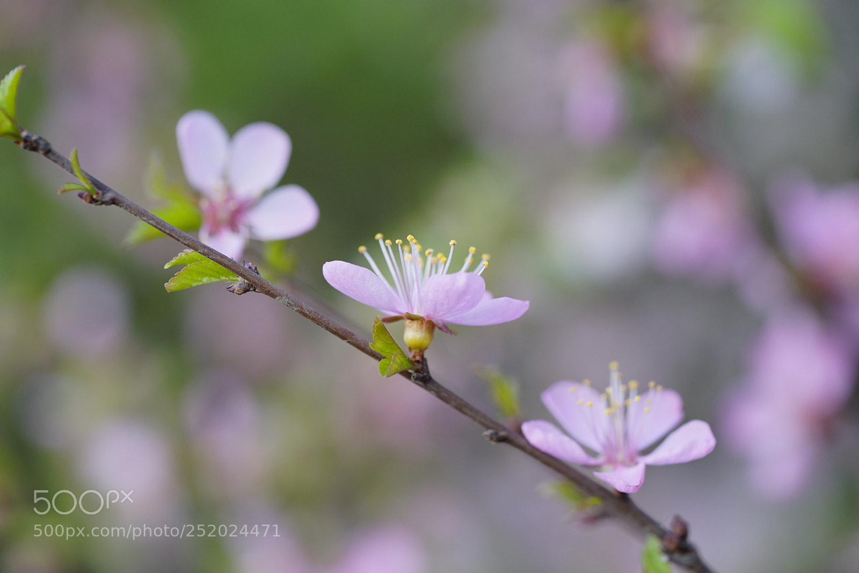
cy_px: 286
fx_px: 2147
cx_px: 430
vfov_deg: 15.2
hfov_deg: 22.6
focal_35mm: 90
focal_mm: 90
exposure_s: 1/100
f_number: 5
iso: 320
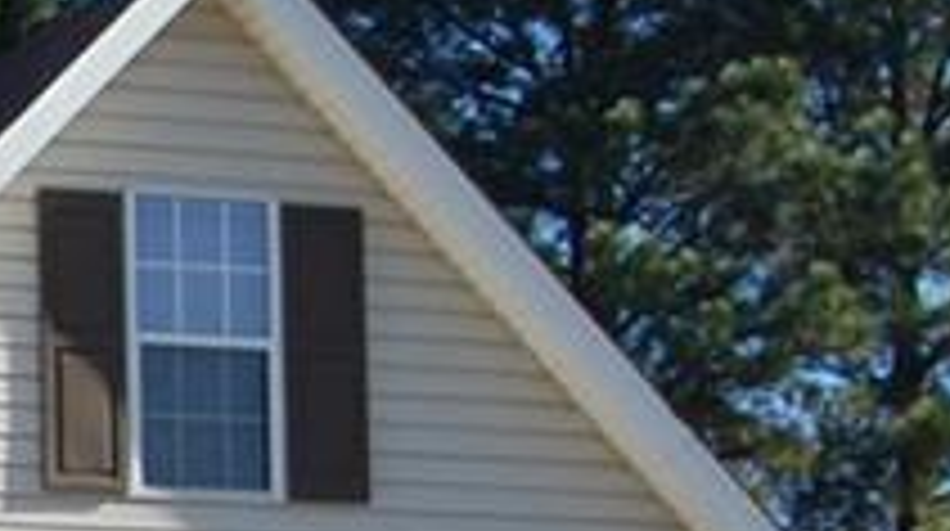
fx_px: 4226
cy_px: 1159
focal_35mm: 168
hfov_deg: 11.5
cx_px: -982
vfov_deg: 6.9
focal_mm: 22
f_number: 8
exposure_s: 1/250
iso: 200
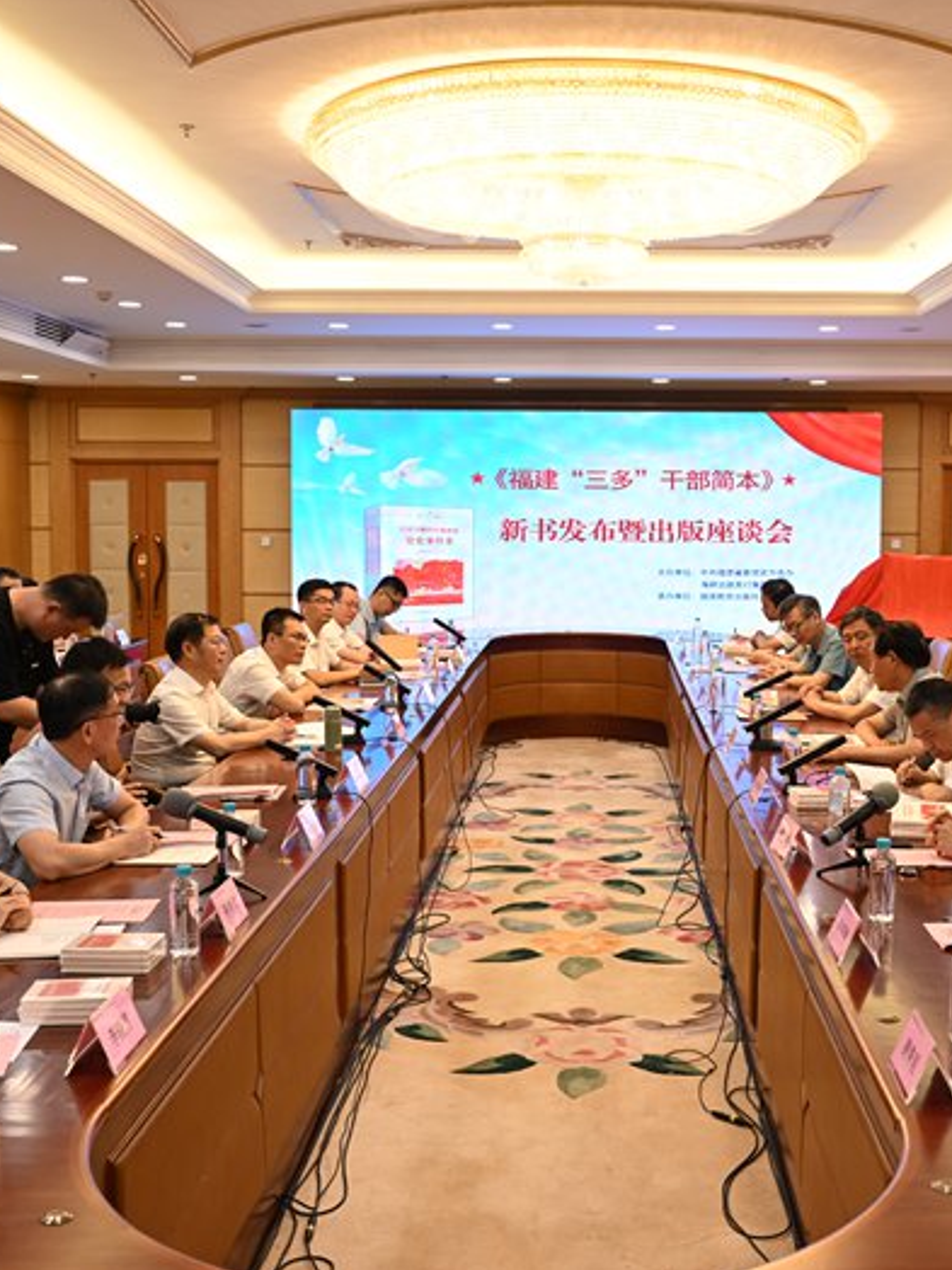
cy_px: 631
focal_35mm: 45
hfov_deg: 32.2
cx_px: 584
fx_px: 1640
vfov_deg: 42.3
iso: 1000
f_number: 5
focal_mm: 30.5
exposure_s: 1/60
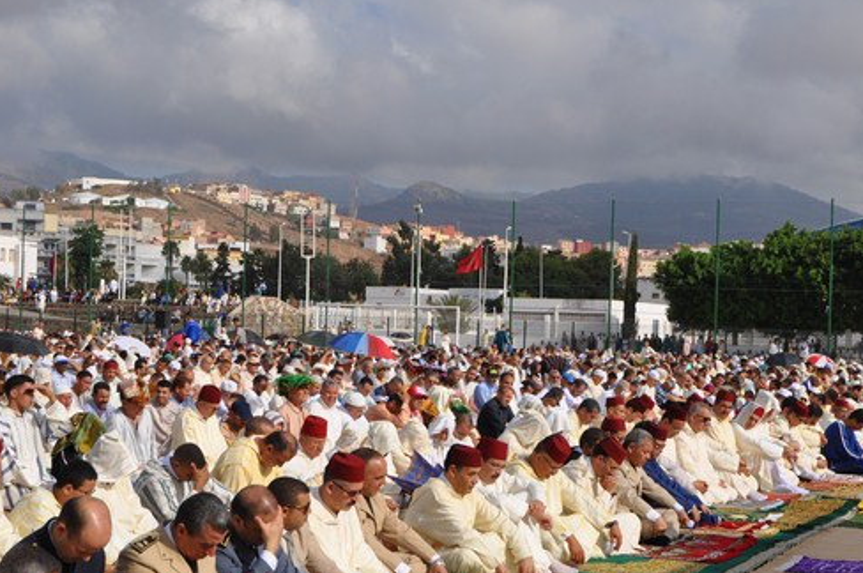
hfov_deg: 31.8
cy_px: 353
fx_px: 1508
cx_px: 532
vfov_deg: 21.5
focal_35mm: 63
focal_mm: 32
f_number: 11
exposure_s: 1/500
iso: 200
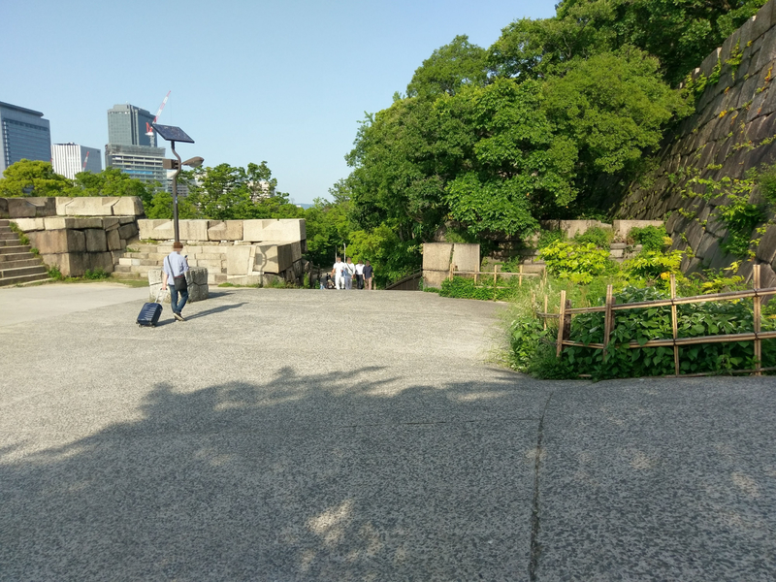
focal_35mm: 26
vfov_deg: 53.1
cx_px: 388
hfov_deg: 67.3
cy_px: 291
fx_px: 583
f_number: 1.8
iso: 100
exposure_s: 1/1882
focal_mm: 4.58
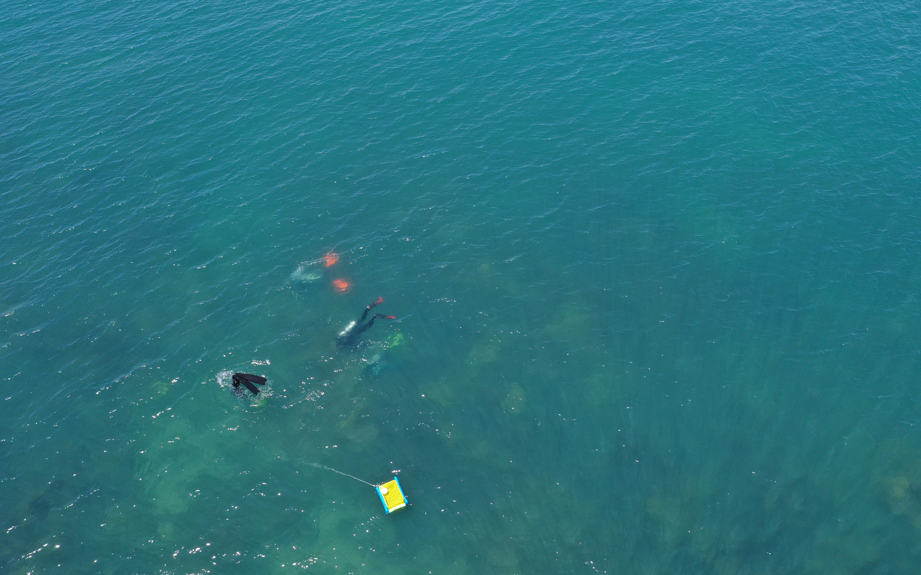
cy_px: 308
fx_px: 728
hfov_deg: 64.6
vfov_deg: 43.1
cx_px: 467
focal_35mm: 29
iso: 100
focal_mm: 10.26
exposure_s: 1/320
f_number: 5.6
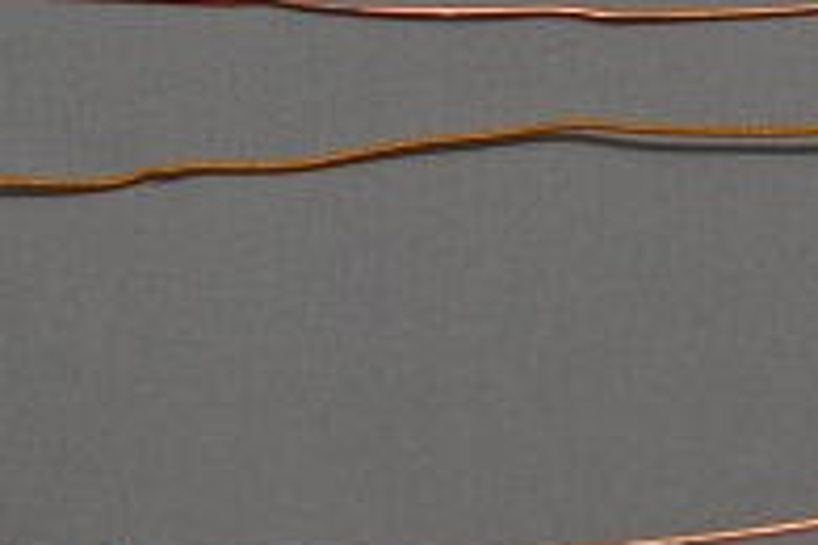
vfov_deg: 7.1
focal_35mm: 194
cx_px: 210
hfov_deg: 10.6
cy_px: 54
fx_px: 4408
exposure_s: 1/80
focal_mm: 28
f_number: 3.5
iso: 200
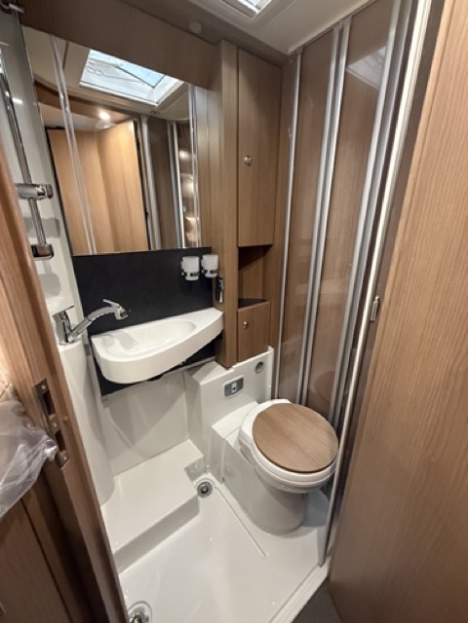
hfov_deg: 85.7
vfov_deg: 102.1
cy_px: 312
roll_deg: +1.7
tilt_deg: -20.5
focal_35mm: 14
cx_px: 234
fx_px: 252
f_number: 2.2
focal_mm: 2.22
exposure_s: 1/60
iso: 640
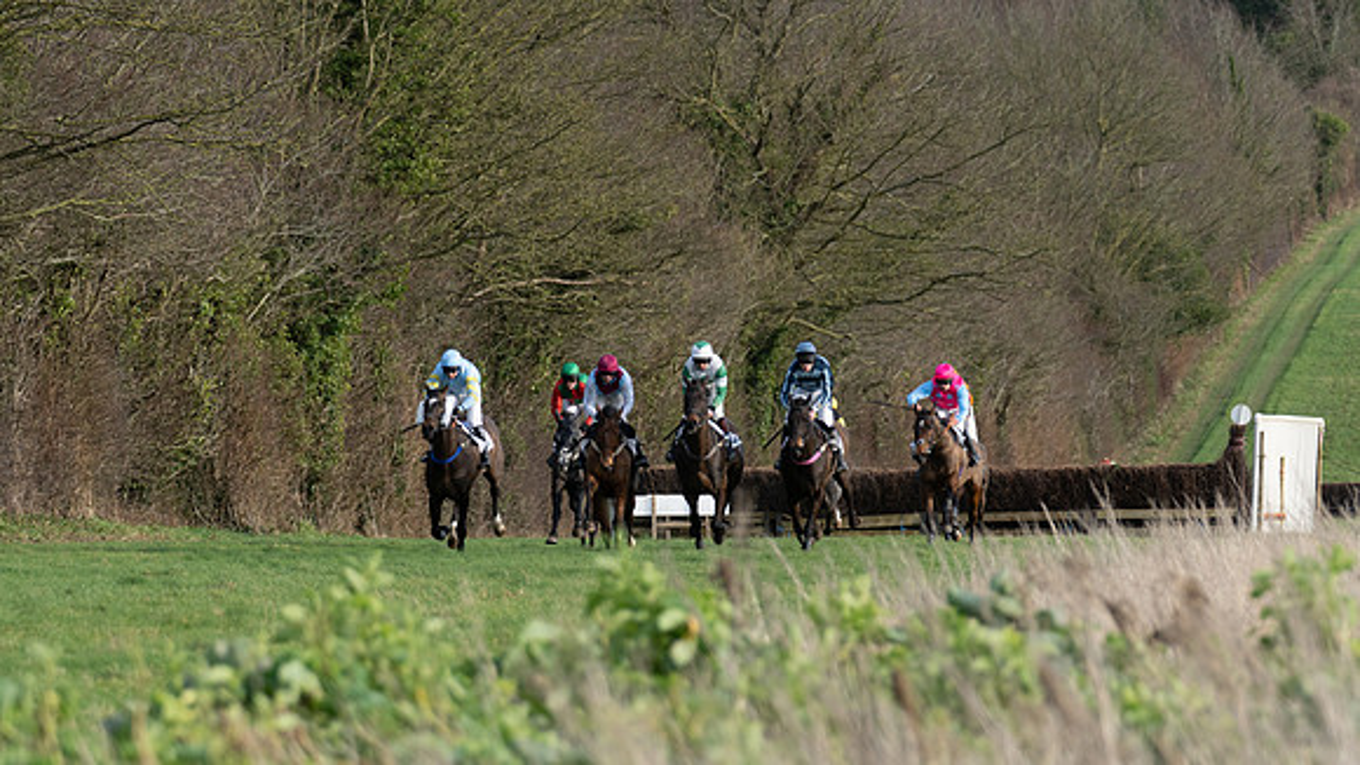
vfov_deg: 4.3
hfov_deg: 7.6
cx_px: 680
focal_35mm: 284
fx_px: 10234
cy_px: 382
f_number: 4
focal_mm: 181
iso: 400
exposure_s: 1/1600
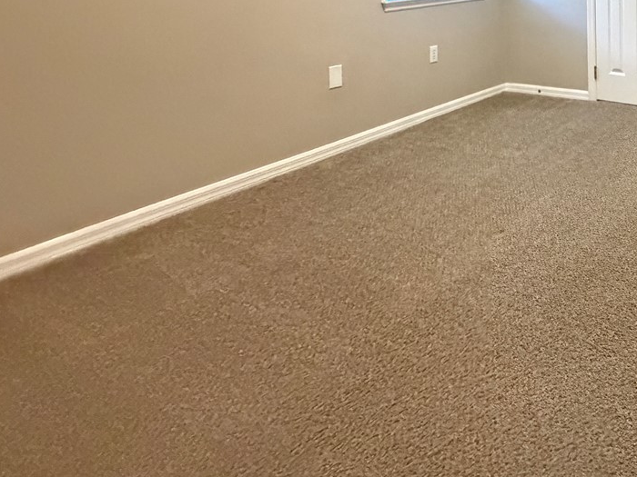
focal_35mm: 32
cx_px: 646
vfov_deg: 37.5
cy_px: -38
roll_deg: +0.4
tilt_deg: -2.8
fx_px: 589
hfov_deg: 46.8
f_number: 2.2
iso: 1250
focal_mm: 2.22
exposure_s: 1/40
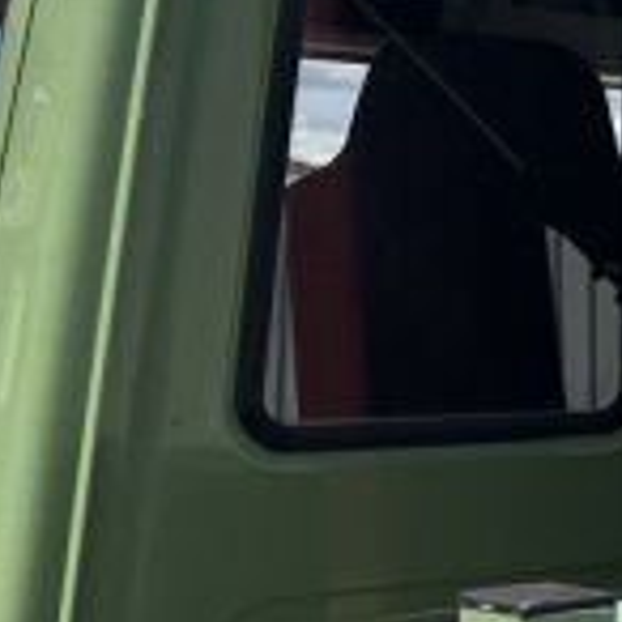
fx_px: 1891
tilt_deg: +15.5
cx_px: 1193
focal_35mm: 93
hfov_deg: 15.4
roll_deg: +0.0
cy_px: 17
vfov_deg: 18.3
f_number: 1.78
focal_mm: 6.86
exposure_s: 1/6623
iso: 80
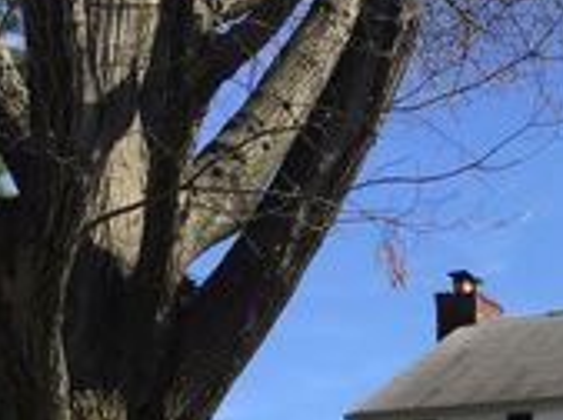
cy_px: 575
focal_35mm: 86
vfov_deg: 16.0
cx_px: 533
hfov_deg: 22.1
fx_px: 1396
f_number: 2.2
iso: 32
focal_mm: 4.15
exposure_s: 1/1199
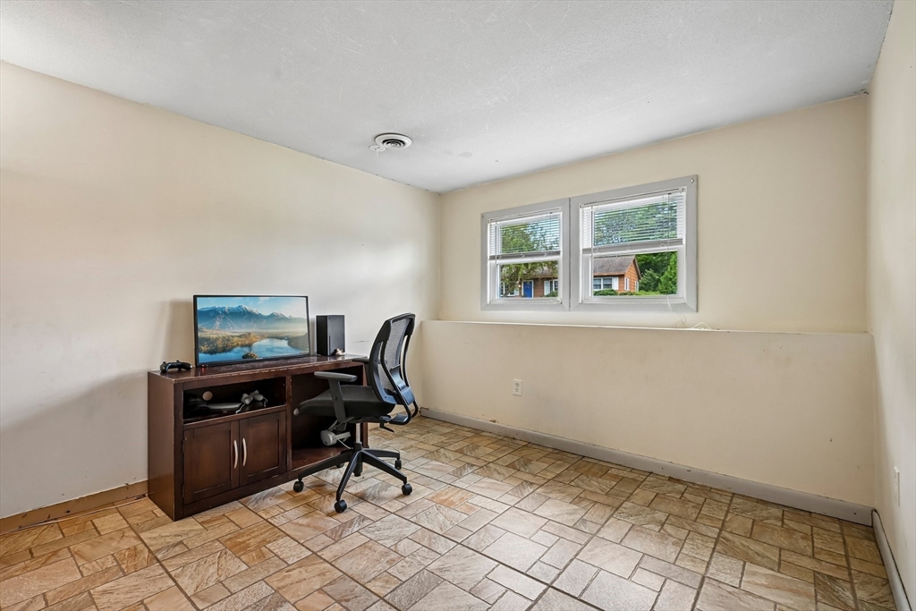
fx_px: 407
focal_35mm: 16
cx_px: 458
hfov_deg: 96.7
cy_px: 306
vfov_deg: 73.8
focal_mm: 16
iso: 400
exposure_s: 1/10
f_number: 8
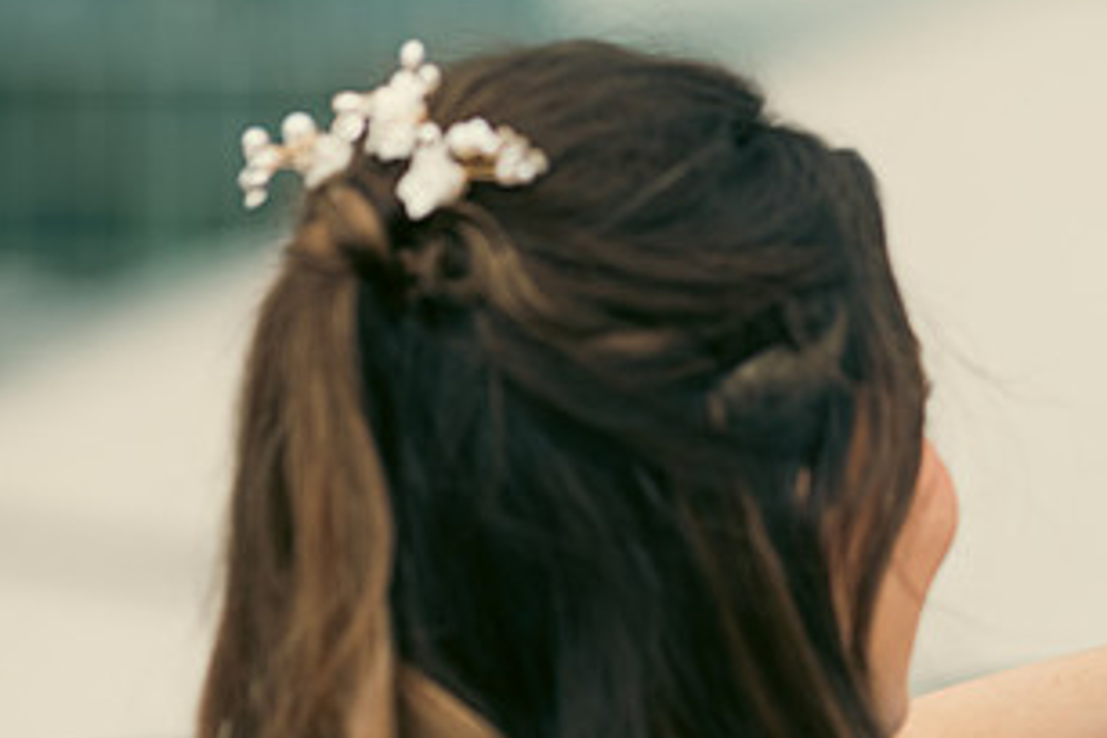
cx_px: 865
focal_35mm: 237
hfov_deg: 8.7
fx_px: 7287
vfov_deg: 5.8
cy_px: 617
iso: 160
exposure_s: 1/250
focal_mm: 125
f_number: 3.5
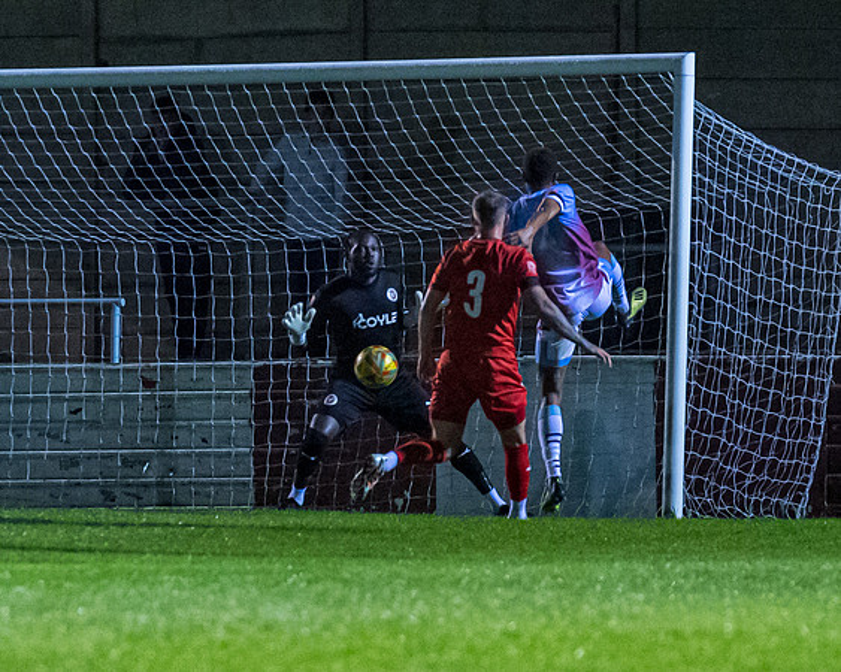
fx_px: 14055
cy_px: 443
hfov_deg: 3.4
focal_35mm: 565
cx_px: 229
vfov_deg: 2.7
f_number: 4
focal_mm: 220
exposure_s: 1/1000
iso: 8000
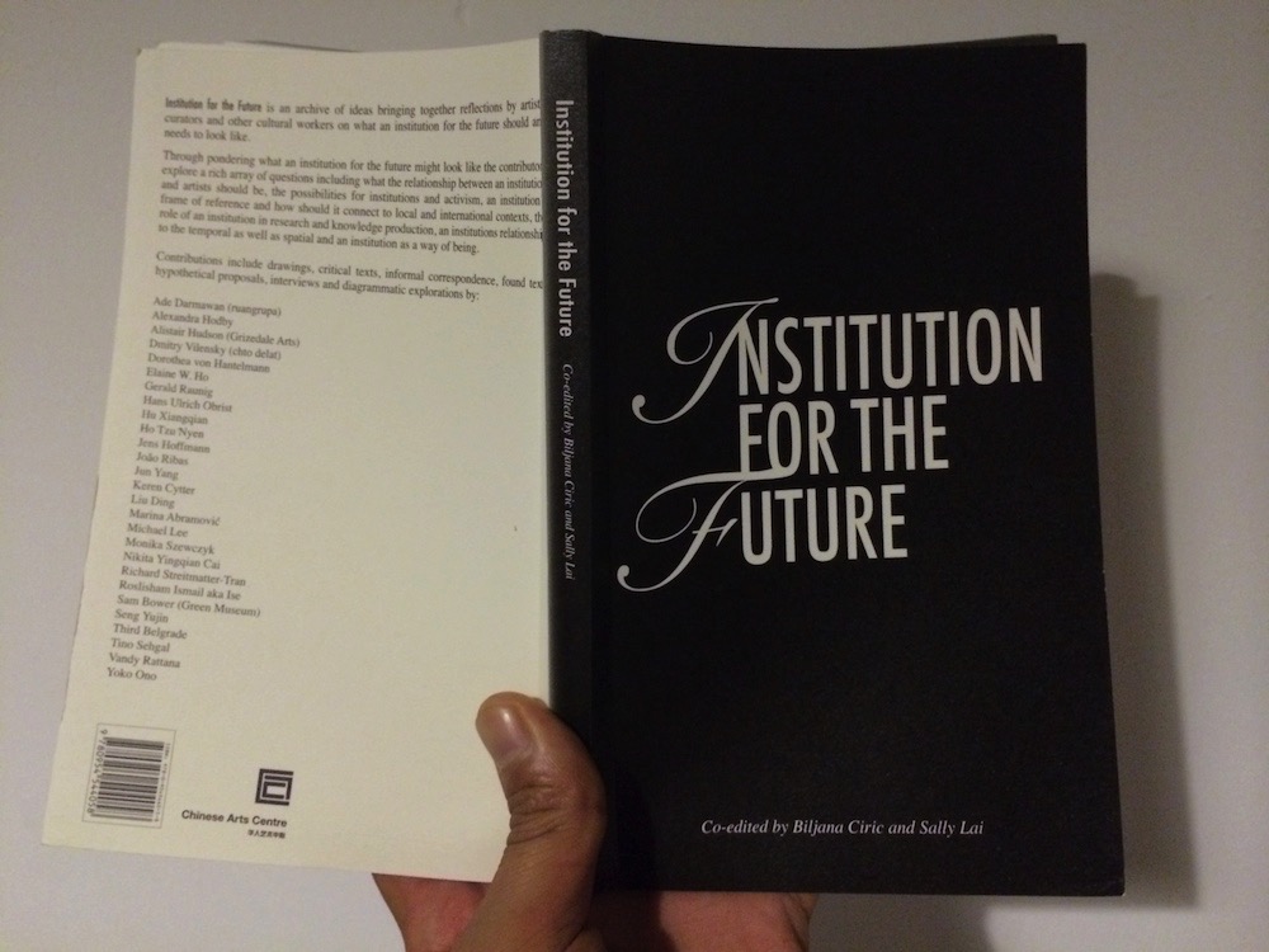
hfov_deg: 60.0
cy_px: 476
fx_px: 1100
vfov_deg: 46.8
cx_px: 634
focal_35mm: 30
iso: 500
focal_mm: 4.12
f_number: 2.2
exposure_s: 1/15
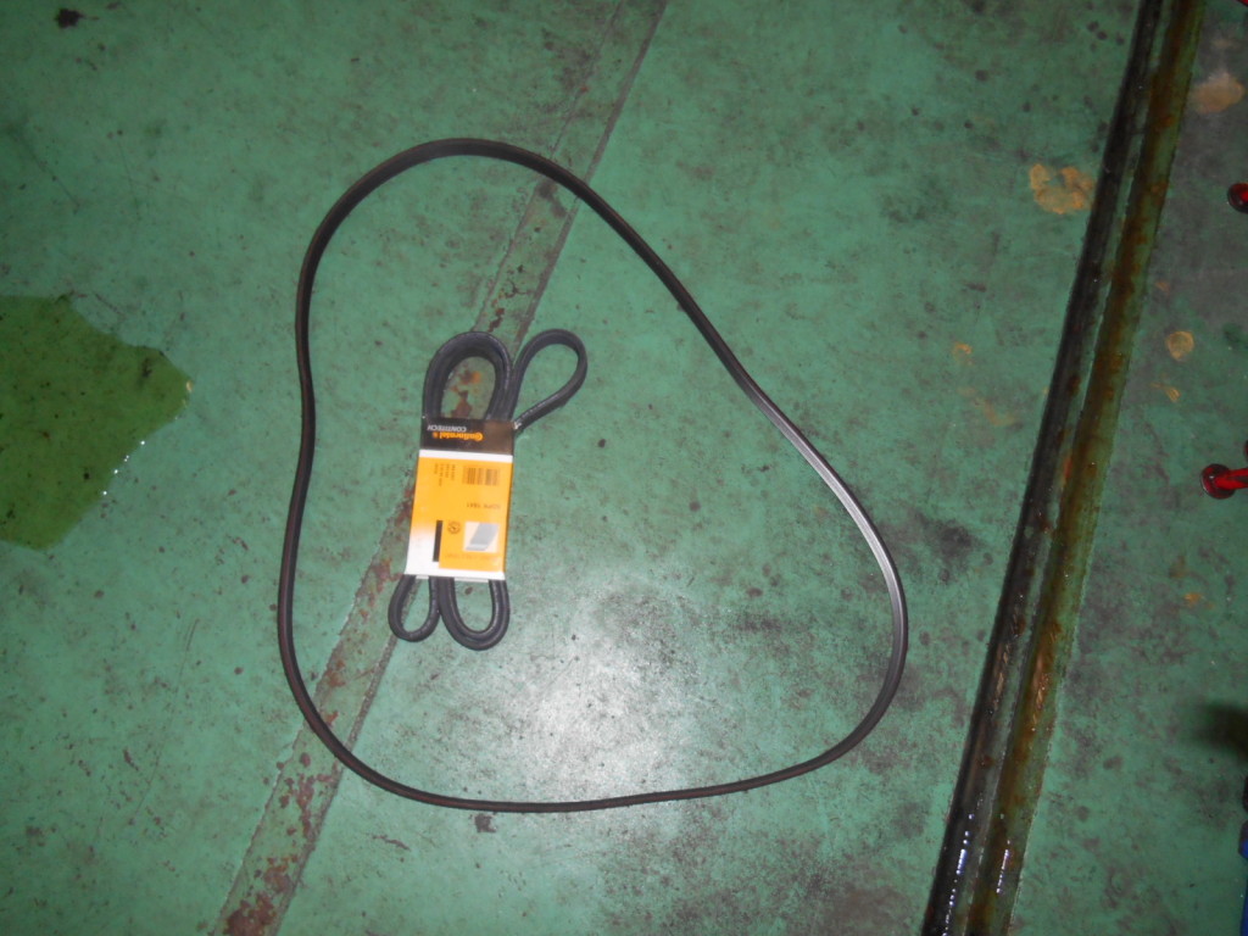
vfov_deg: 53.1
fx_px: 937
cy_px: 468
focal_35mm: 26
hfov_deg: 67.3
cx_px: 624
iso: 200
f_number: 3.4
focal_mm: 4.7
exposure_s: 1/25
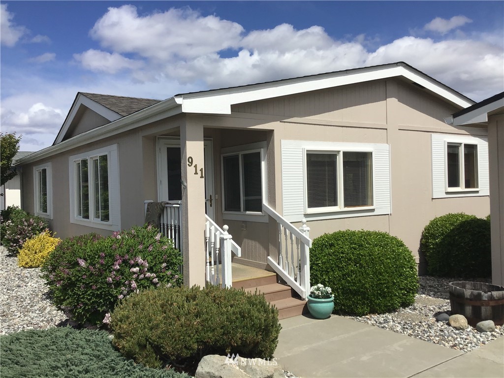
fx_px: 451
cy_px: 189
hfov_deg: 58.4
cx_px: 252
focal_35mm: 31
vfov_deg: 45.4
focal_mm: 3.3
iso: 25
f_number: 2.4
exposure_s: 1/2809
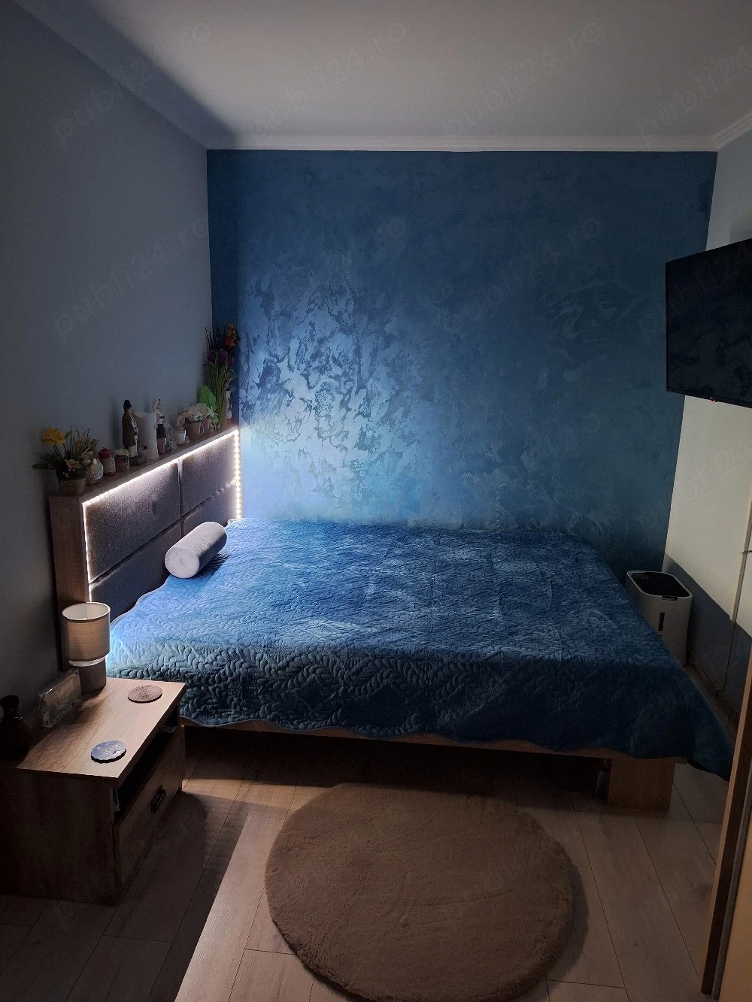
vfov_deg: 73.9
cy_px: 501
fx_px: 666
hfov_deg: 58.9
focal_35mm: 23
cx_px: 376
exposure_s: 1/20
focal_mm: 5.54
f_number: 1.8
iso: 640
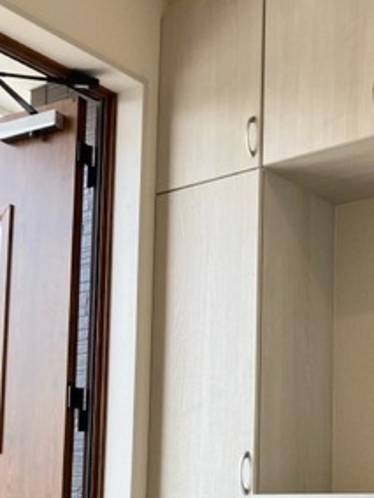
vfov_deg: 29.7
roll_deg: -1.2
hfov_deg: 23.0
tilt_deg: +8.8
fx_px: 908
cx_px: 290
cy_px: 431
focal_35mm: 63
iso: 25
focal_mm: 3.99
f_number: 1.8
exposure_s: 1/121
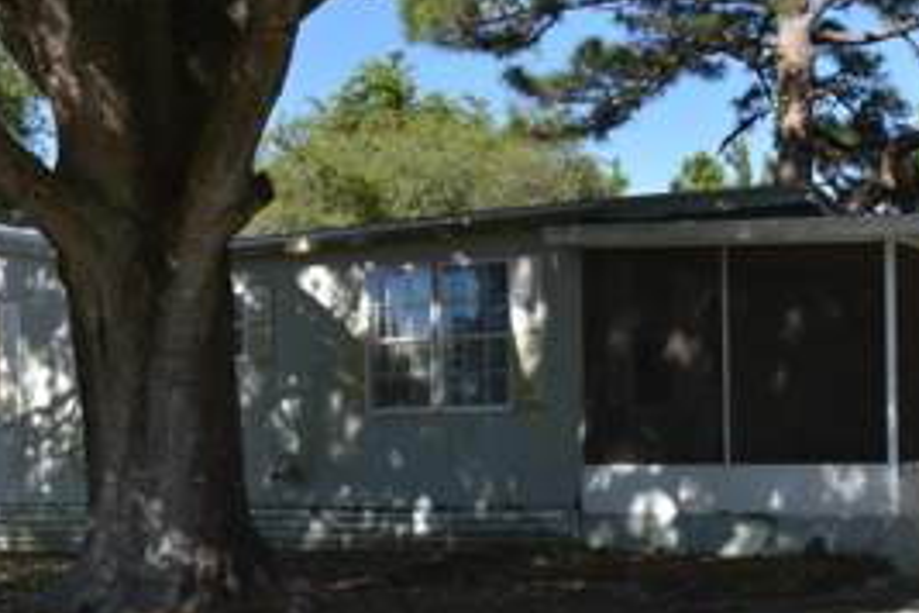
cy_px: 427
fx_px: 1378
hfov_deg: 35.0
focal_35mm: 54
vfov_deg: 24.9
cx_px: 805
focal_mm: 30
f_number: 7.1
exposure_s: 1/200
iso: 100
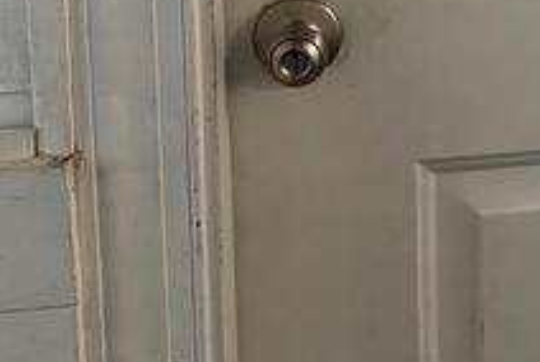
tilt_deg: -12.8
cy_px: -212
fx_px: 1908
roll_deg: -1.1
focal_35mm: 127
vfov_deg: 10.4
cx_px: 823
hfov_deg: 14.9
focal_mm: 6.76
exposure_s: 1/60
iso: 200
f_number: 1.78
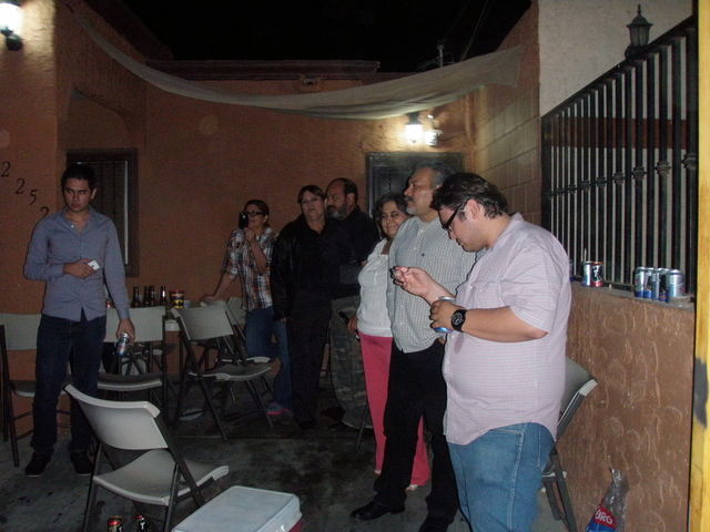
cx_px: 355
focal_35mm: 38
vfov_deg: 37.7
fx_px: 779
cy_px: 266
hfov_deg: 49.0
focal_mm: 6.7
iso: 400
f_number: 3.5
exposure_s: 1/30
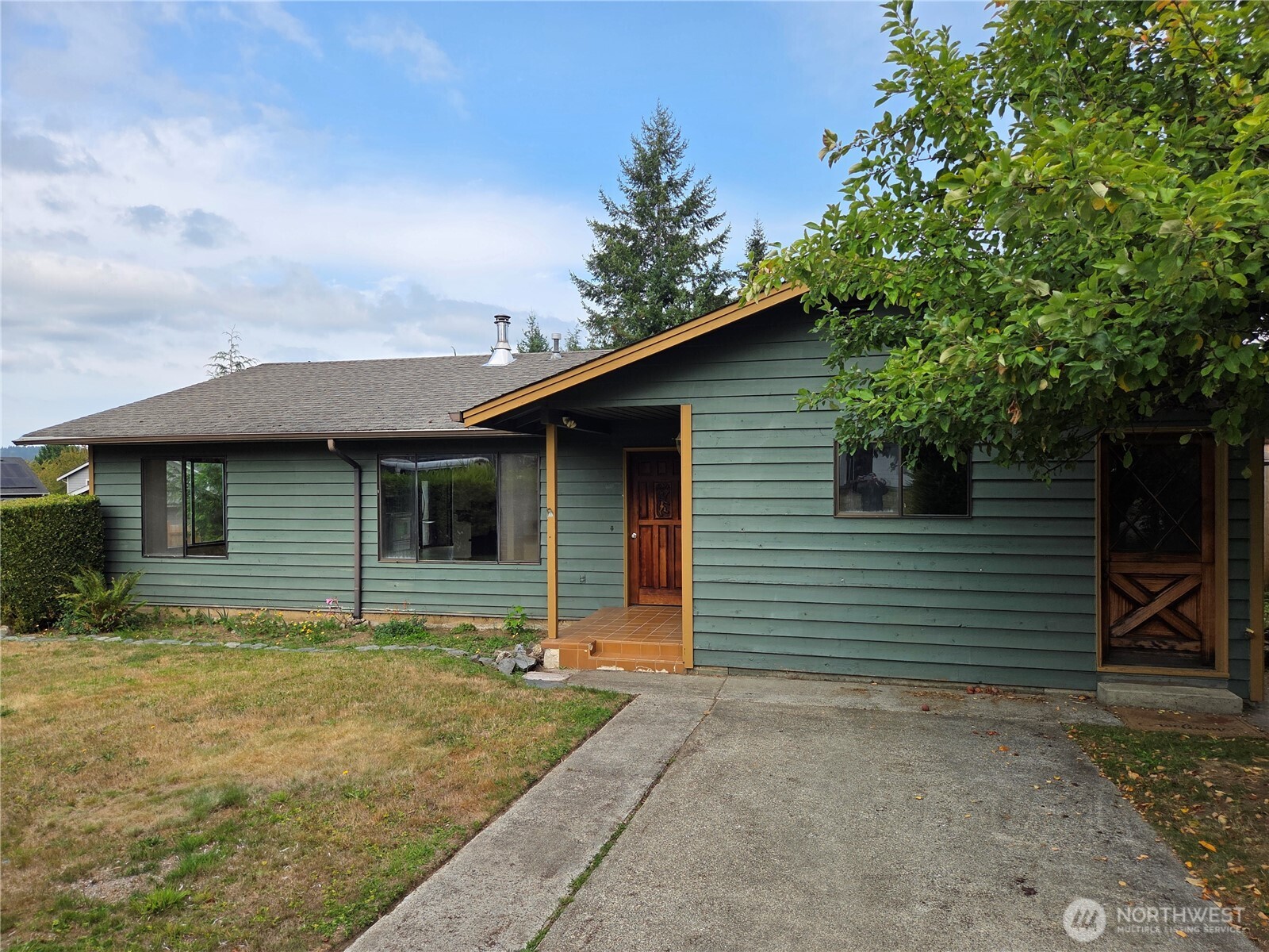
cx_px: 634
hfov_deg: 73.9
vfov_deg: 58.9
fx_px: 843
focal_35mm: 23
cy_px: 476
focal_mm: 5.4
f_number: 1.8
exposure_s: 1/2835
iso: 80
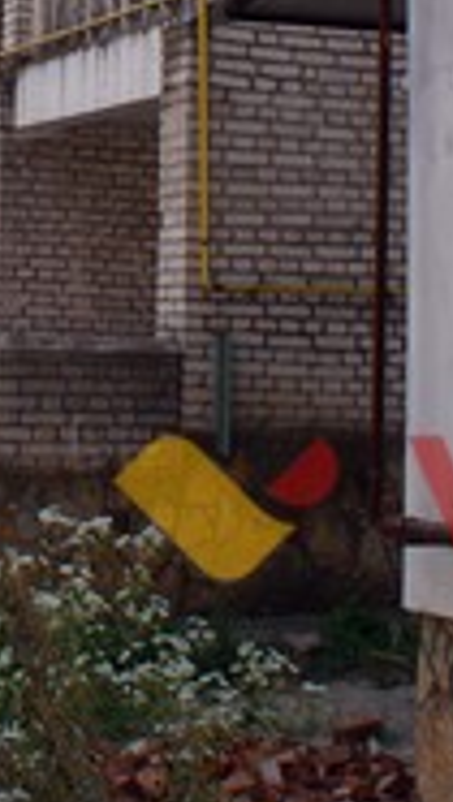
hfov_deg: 10.1
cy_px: -75
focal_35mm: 118
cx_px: -147
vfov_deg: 17.5
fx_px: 2513
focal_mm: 20
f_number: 8
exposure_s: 1/125
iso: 100
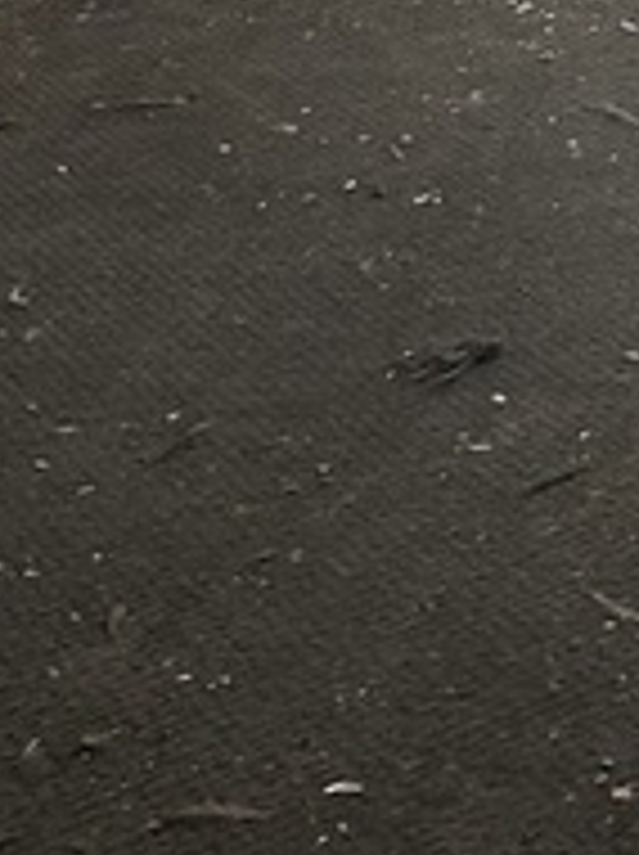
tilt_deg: -4.0
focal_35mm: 148
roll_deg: +0.7
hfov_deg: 9.4
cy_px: -716
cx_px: 1256
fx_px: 3651
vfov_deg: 12.2
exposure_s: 1/102
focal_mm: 5.7
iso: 125
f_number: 1.5
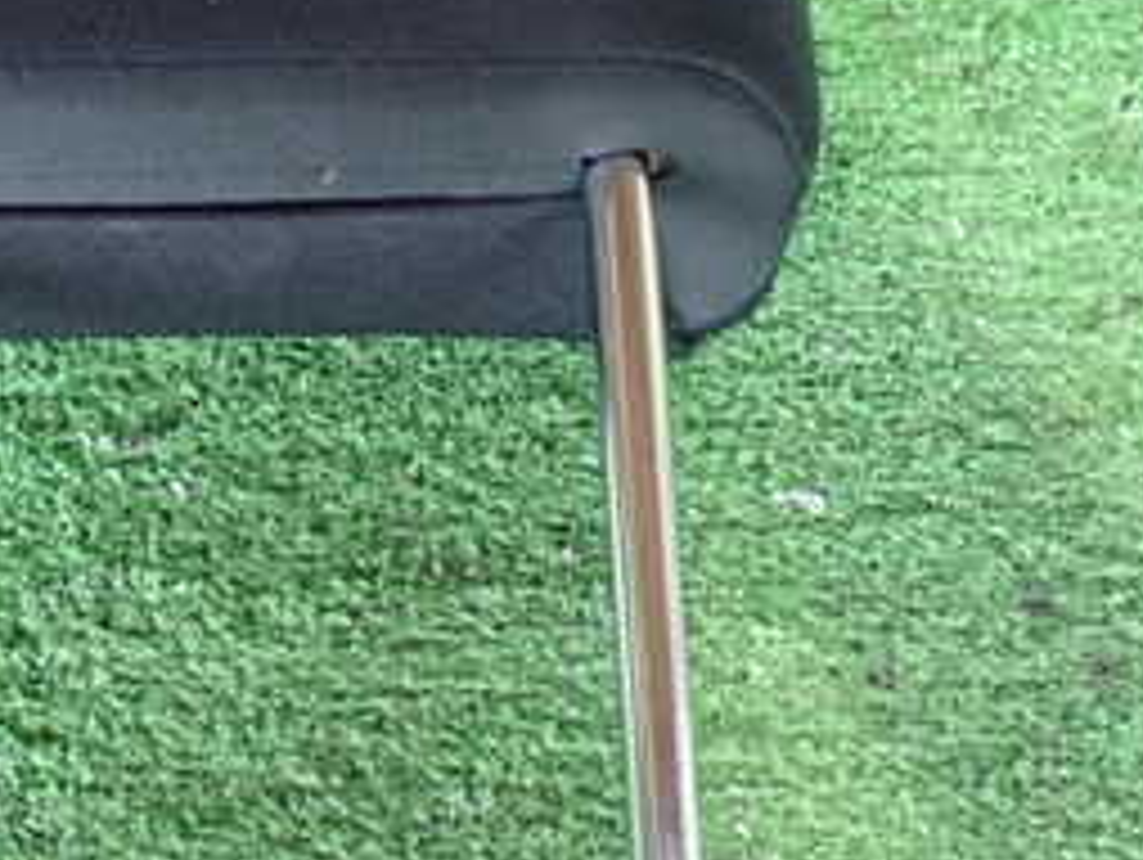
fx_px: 2809
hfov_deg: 22.6
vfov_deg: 17.3
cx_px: 184
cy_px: 225
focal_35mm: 85
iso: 800
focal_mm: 6.37
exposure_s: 1/30
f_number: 2.5
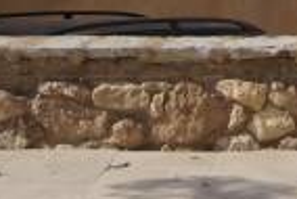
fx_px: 1924
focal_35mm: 233
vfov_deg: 5.6
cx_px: 715
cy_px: -370
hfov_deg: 8.1
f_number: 5.6
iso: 200
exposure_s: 1/2000
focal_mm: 26
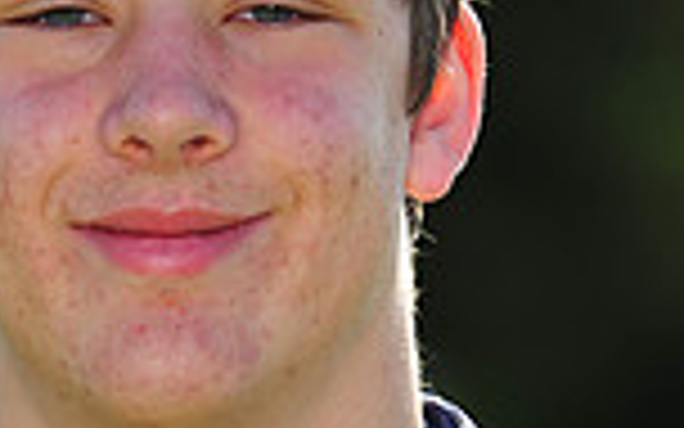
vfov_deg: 1.7
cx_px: 18
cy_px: 586
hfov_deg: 2.7
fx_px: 14466
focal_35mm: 776
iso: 200
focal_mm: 200
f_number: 4.5
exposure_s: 1/640
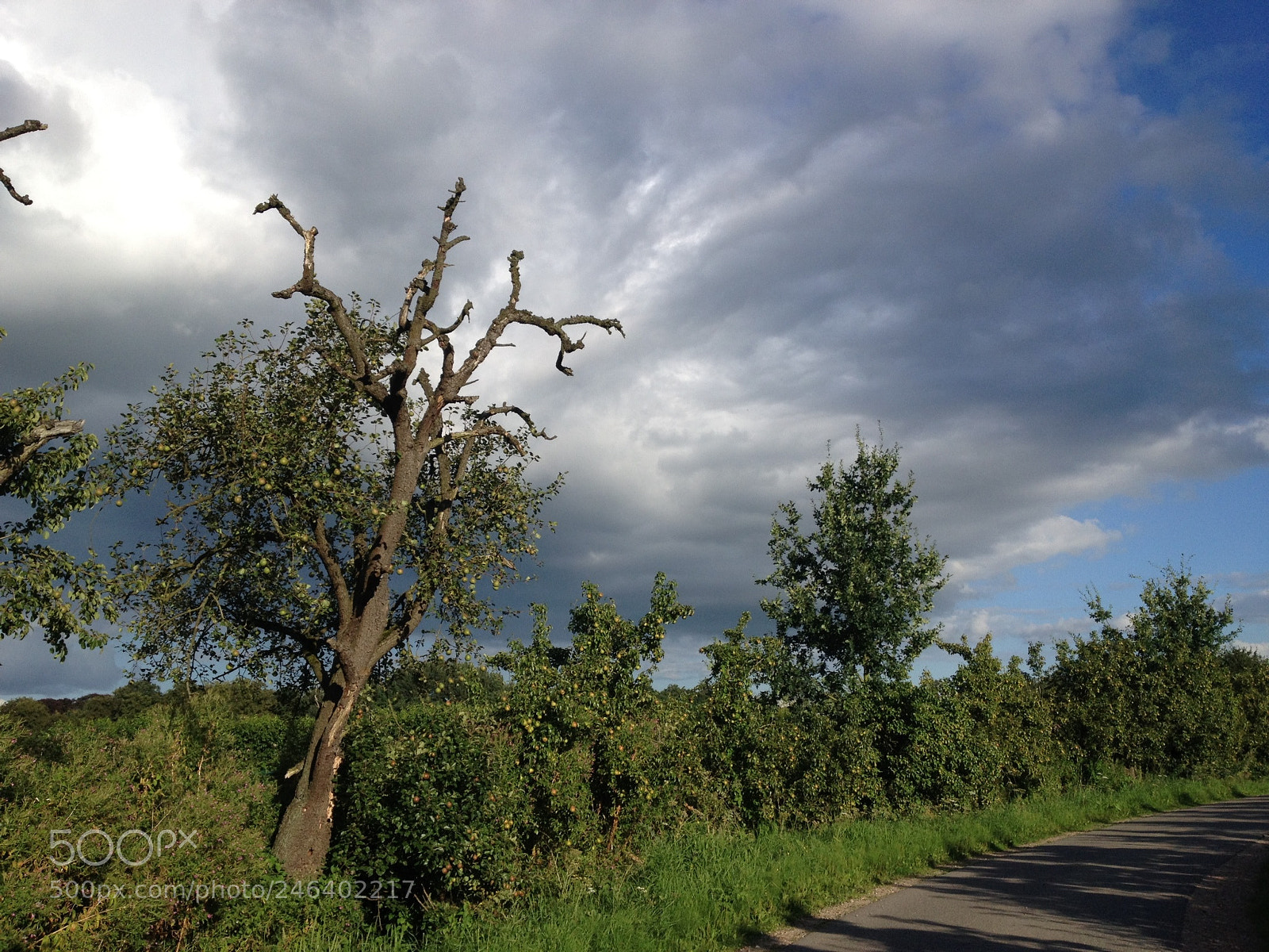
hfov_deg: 52.6
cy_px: 476
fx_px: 1283
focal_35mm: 35
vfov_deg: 40.7
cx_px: 634
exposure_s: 1/1905
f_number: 2.4
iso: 50
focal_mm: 4.28
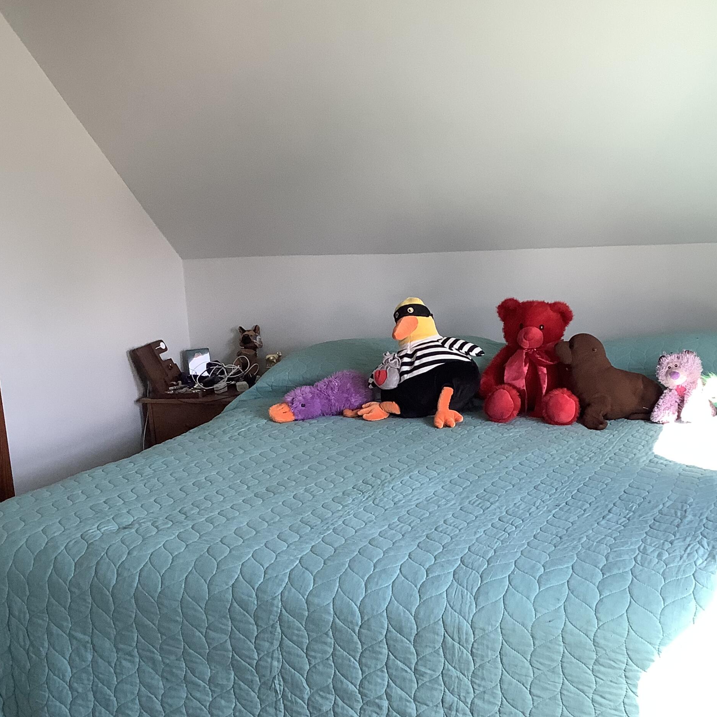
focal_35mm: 44
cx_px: 421
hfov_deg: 38.2
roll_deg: +2.1
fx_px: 1031
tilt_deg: -13.0
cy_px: 407
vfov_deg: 38.3
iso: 80
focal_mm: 3.3
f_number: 2.4
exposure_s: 1/120
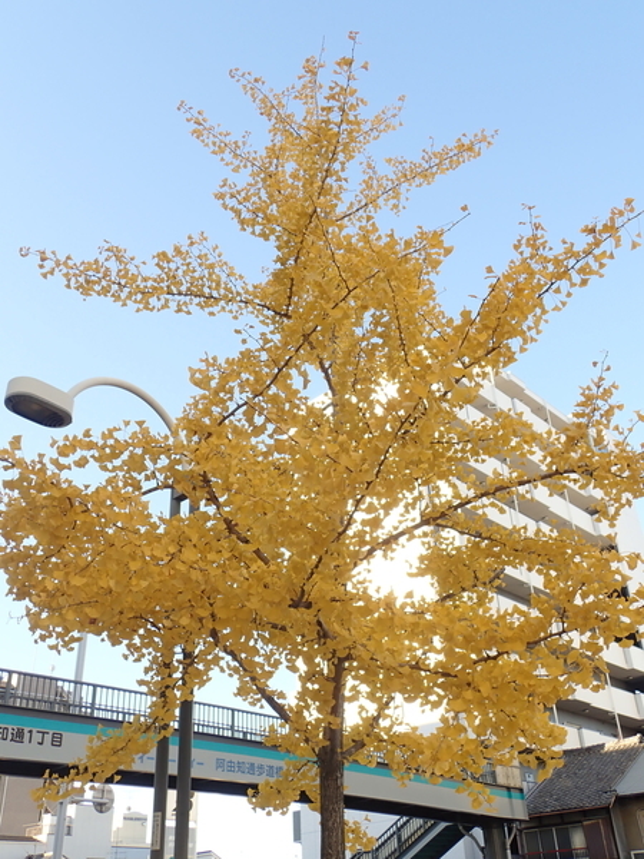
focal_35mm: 32
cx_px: 322
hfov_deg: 44.2
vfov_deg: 56.8
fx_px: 794
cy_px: 430
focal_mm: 5.87
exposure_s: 1/200
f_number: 3.2
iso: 100
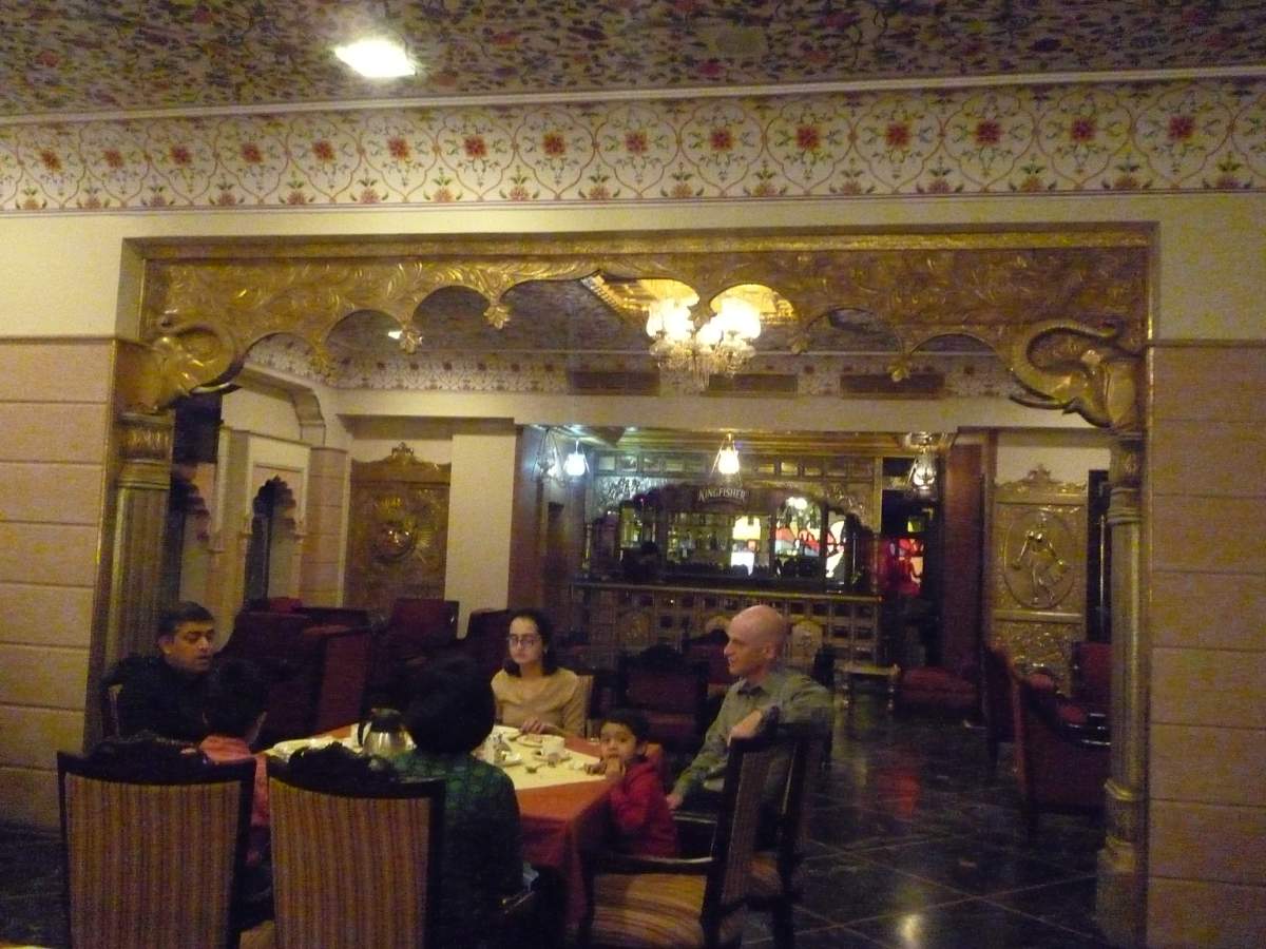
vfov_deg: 45.4
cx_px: 633
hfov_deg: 58.4
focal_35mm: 31
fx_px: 1134
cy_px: 474
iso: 1600
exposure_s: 1/30
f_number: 2.8
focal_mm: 4.5
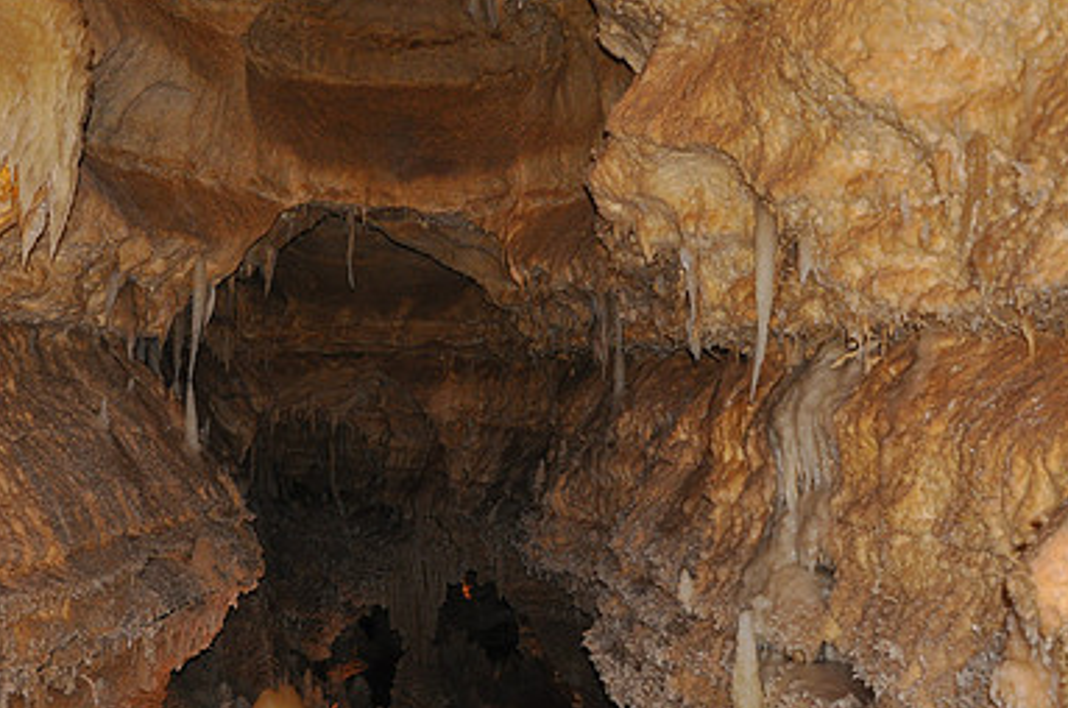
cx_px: 351
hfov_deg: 40.8
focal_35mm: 48
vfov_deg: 28.1
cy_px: 406
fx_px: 1414
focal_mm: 21
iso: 800
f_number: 3.8
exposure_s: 1/60
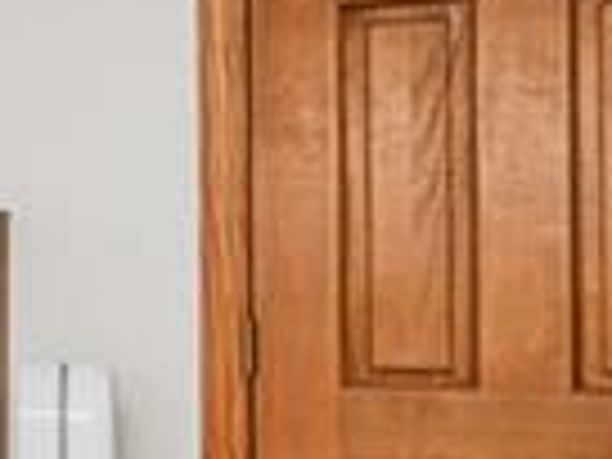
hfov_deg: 9.1
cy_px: 279
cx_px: -1624
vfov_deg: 12.8
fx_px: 2051
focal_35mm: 116
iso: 64
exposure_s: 1/50
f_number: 5
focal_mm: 16
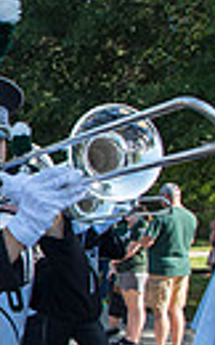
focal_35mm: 109
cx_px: -337
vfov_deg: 19.0
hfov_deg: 10.1
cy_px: 251
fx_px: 1024
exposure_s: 1/500
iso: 200
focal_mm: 24
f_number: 5.6
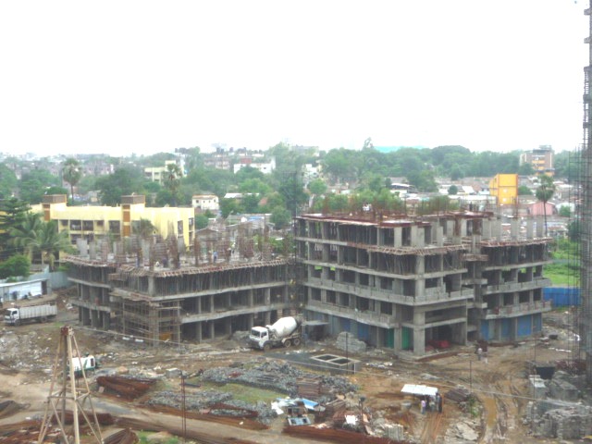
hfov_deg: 34.9
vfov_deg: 26.6
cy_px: 222
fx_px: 941
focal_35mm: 55
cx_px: 296
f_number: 4.5
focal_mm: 5.3
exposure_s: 1/320
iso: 100
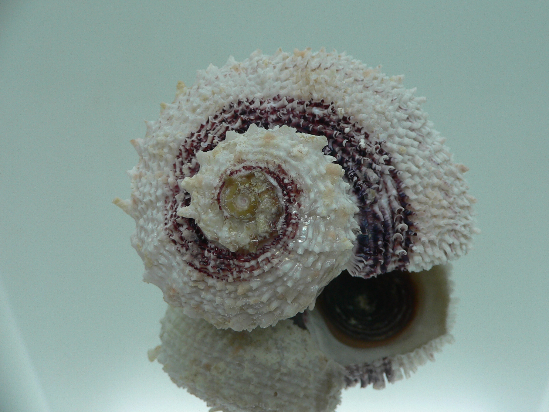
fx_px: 619
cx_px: 305
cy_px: 190
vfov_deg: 36.8
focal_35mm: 39
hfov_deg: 47.8
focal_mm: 4.6
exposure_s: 1/60
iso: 80
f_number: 2.8
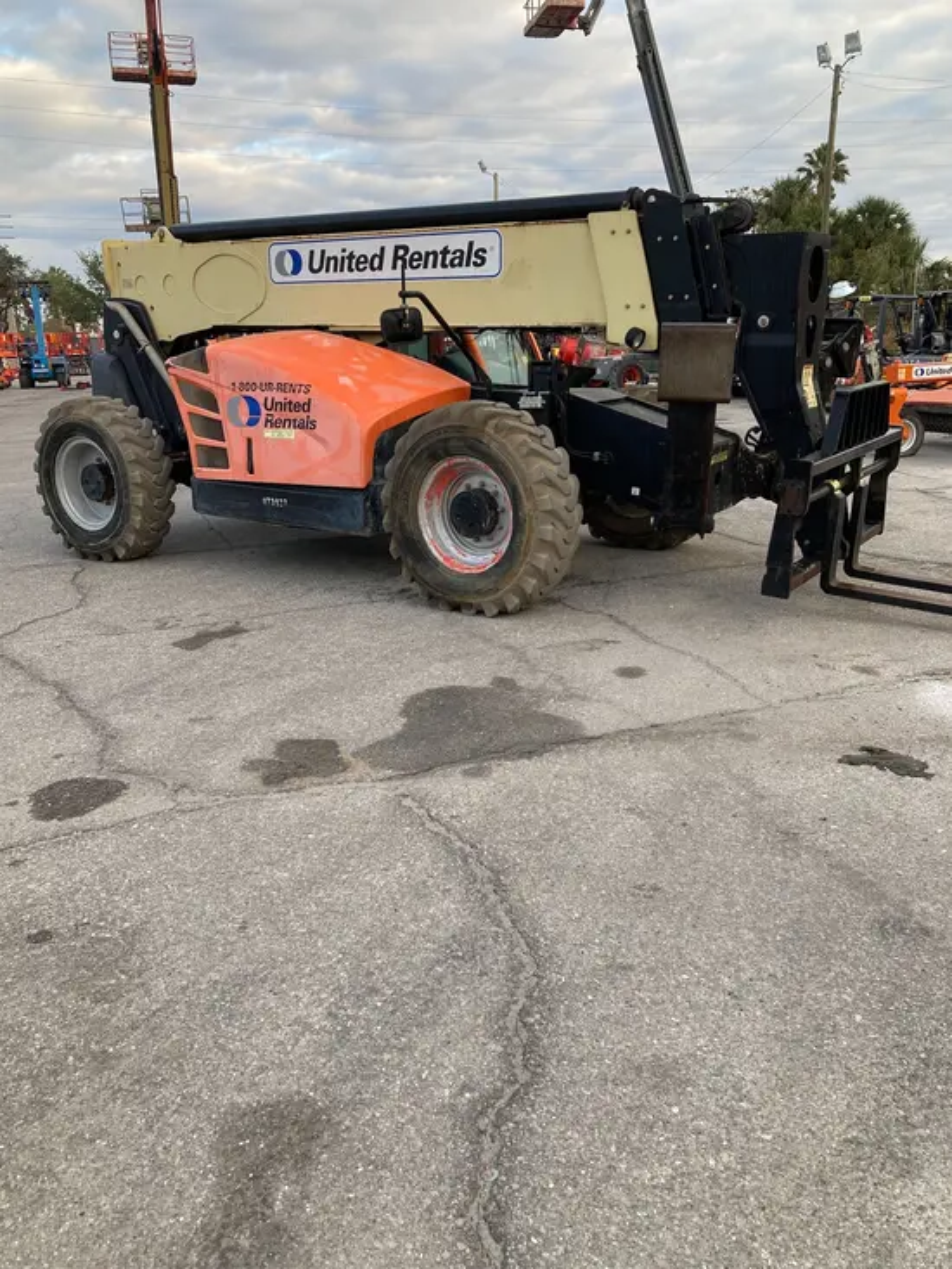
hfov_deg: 49.8
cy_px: 634
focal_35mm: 28
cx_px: 476
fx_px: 1026
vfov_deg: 63.4
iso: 20
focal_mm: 3.99
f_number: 1.8
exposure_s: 1/169
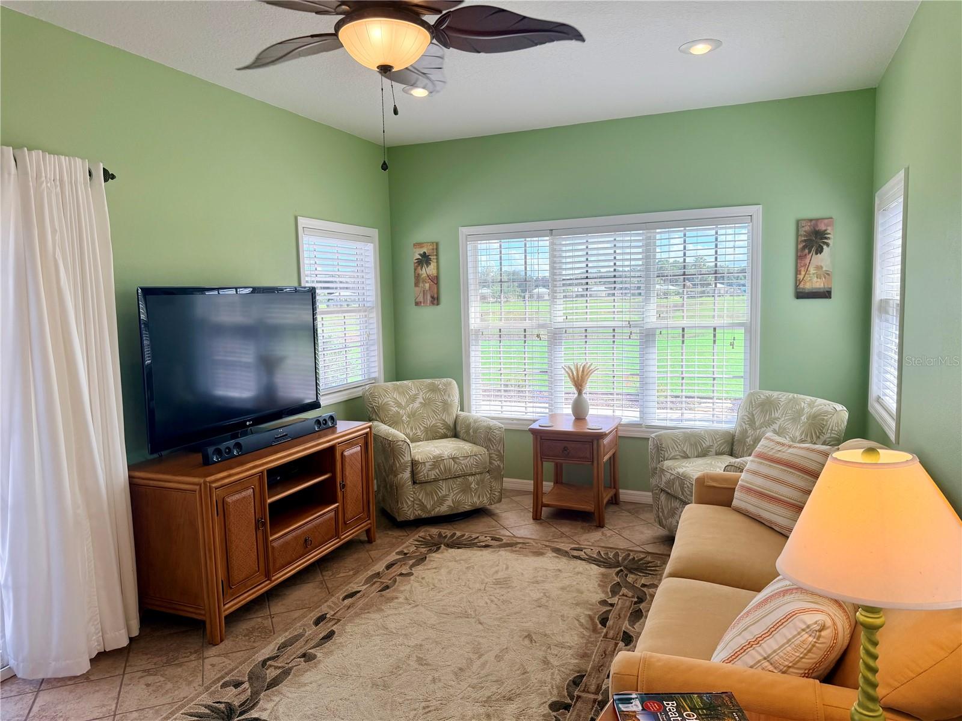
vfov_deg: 56.8
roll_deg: +2.2
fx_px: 667
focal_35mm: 24
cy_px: 360
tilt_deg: -5.1
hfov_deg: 71.6
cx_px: 481
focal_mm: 6.76
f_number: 1.78
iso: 80
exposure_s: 1/308
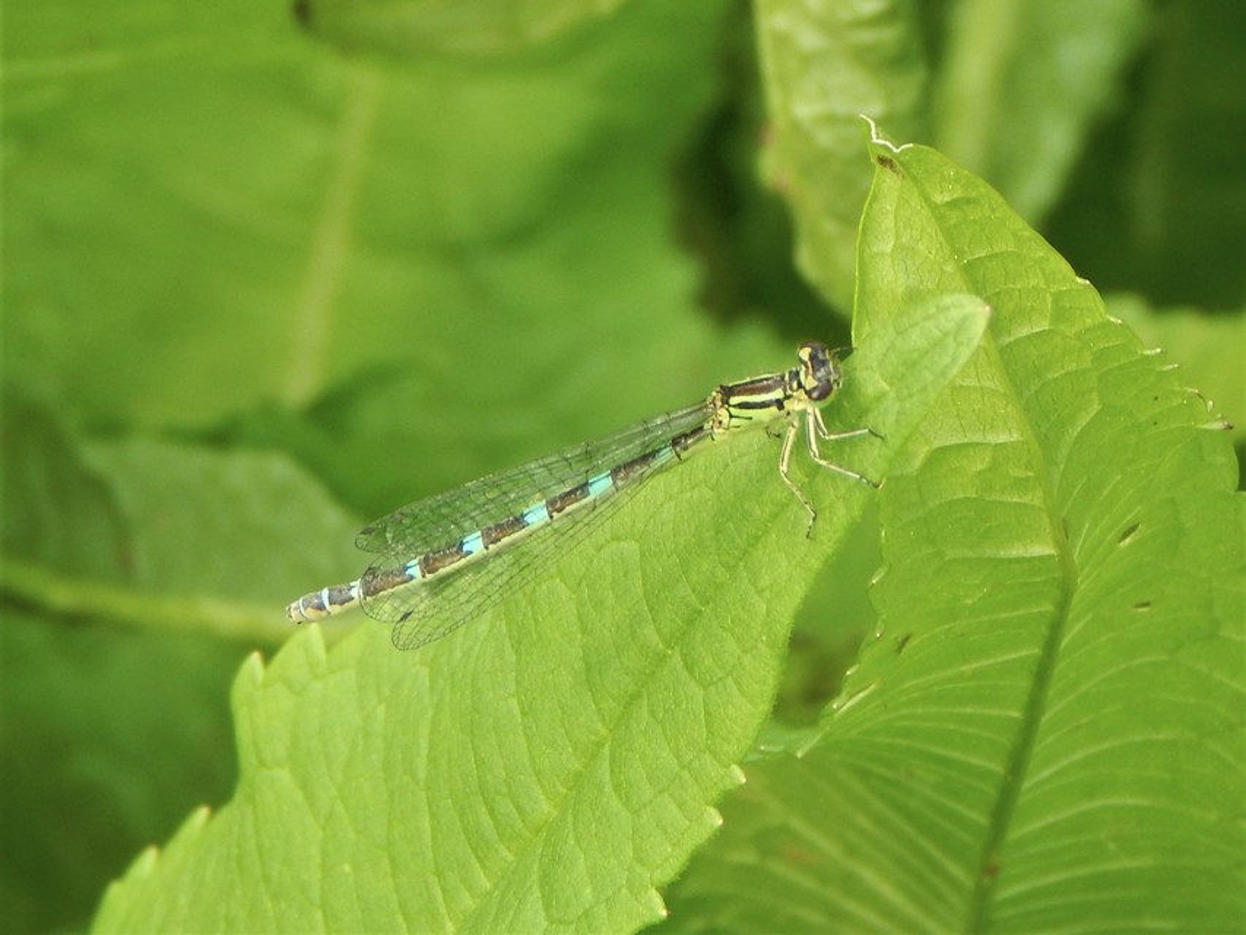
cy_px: 468
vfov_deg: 7.2
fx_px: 7452
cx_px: 623
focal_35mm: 207
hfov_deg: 9.6
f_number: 5.4
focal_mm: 37.1
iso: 125
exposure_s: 1/60
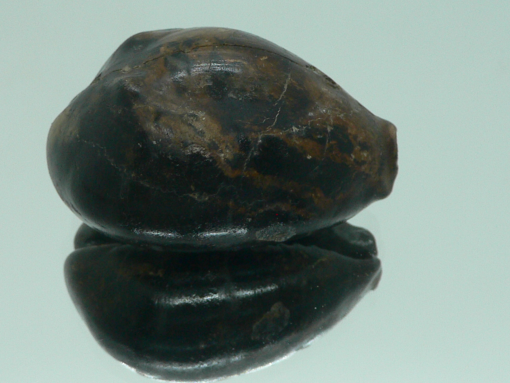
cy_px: 155
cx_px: 232
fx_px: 810
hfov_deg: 34.9
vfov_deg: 26.5
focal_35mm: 55
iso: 150
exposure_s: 1/60
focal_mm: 4.6
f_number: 2.8
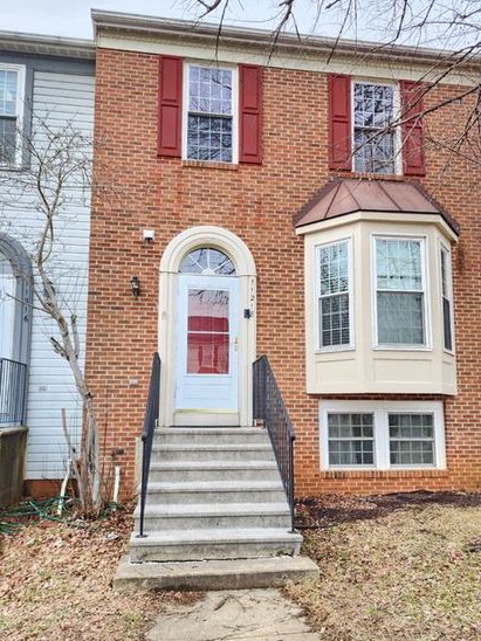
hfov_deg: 49.7
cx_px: 249
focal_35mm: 28
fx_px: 519
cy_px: 349
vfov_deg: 63.3
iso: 20
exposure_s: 1/180
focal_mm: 6.4
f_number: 1.8
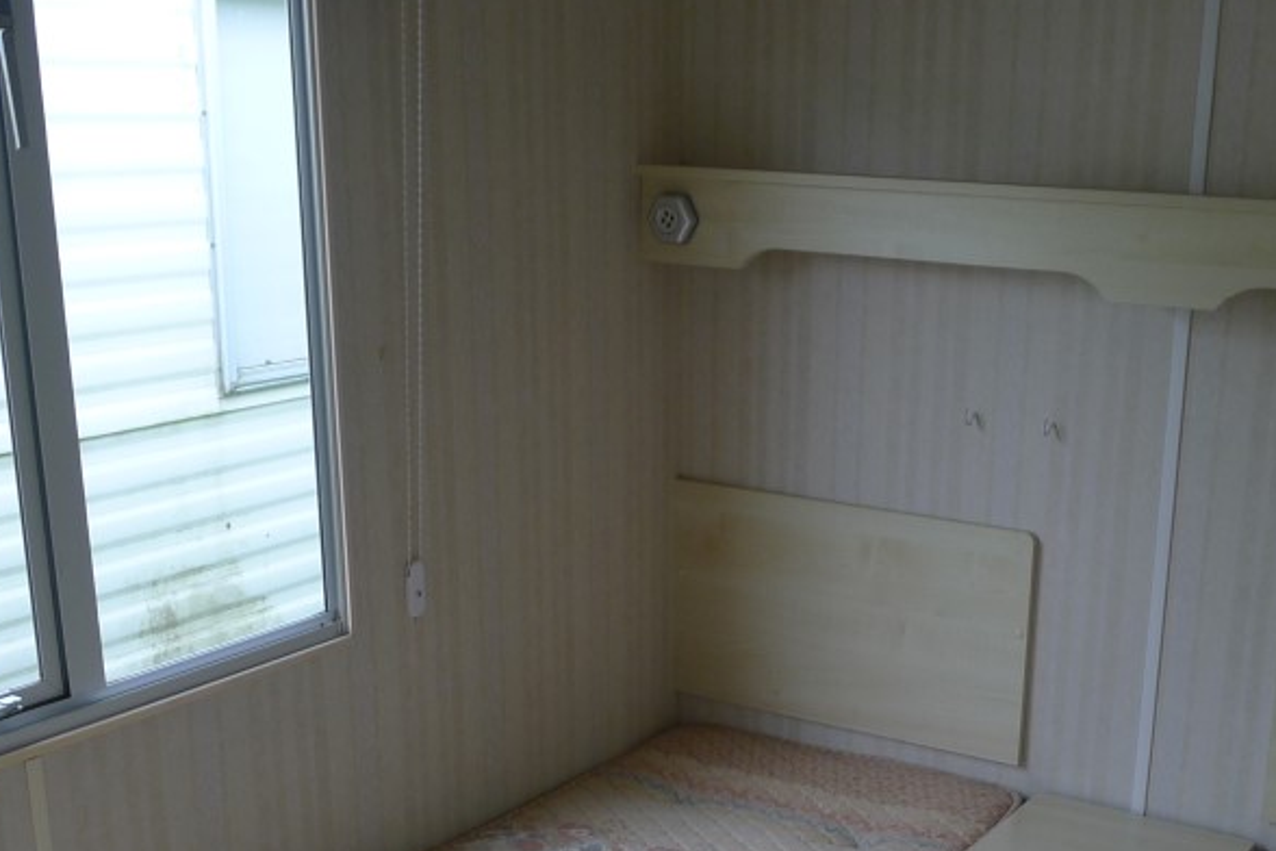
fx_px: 1666
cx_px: 800
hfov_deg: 41.6
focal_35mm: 47
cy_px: 703
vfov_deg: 27.9
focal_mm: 5.1
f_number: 2
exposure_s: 1/80
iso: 80
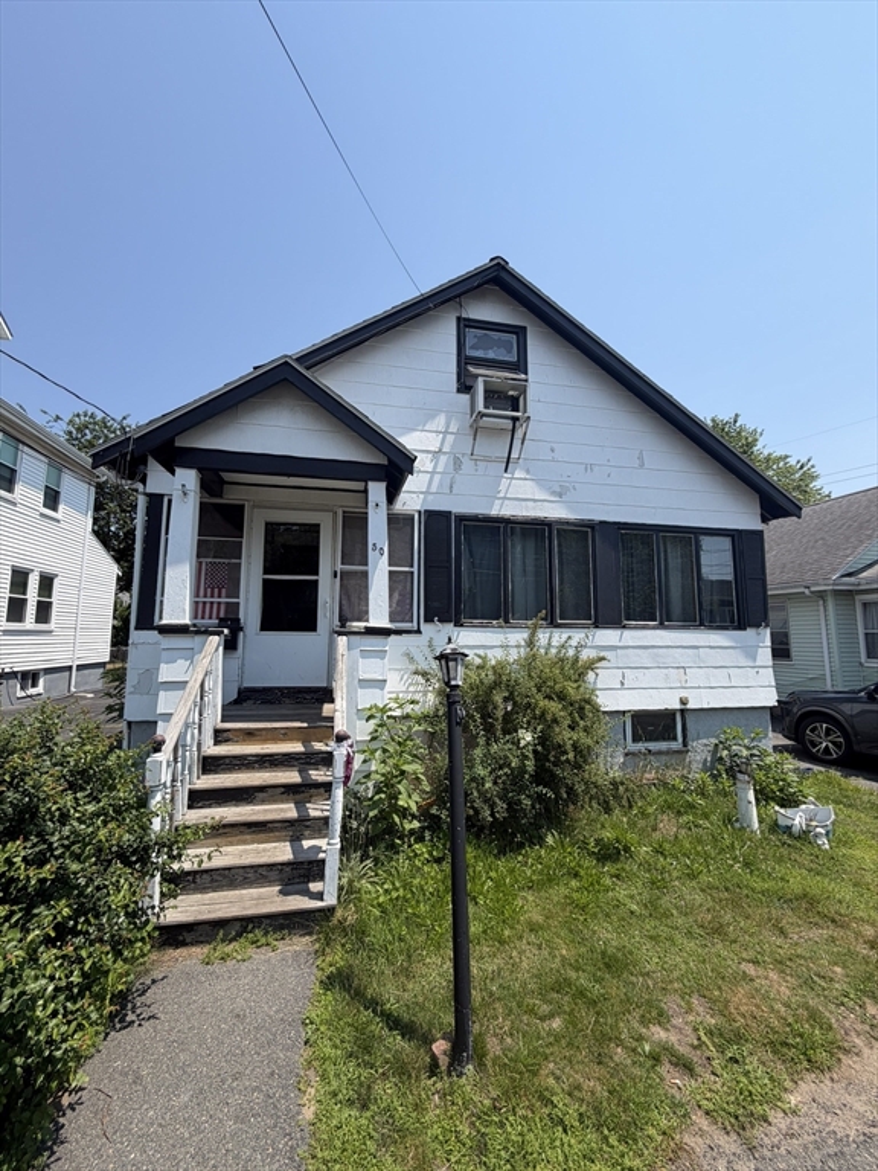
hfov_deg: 85.7
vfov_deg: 102.1
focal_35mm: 14
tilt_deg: +6.8
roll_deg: +0.0
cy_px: 586
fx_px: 473
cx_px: 439
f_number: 2.2
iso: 20
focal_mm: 2.22
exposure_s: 1/809
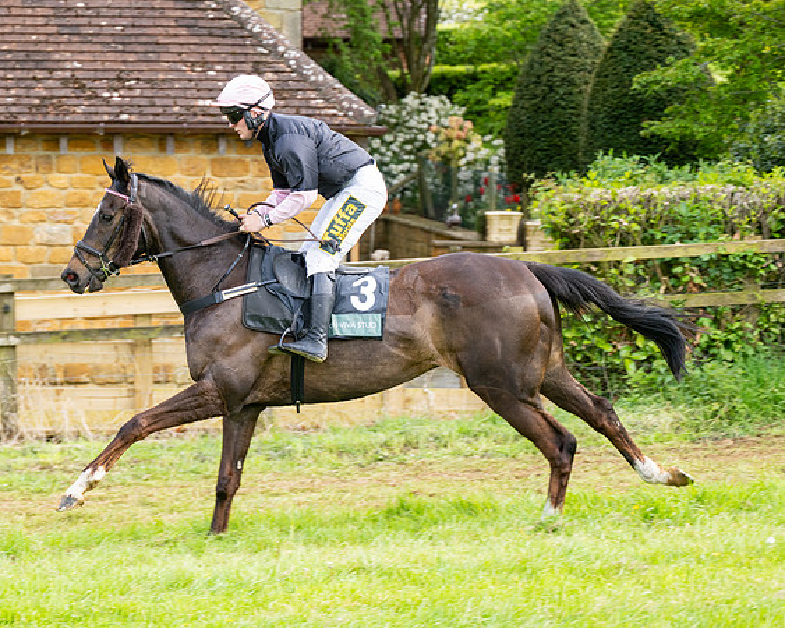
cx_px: 376
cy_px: 320
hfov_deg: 15.6
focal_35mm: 123
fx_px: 2864
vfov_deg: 12.5
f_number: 4
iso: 400
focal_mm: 98
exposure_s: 1/800
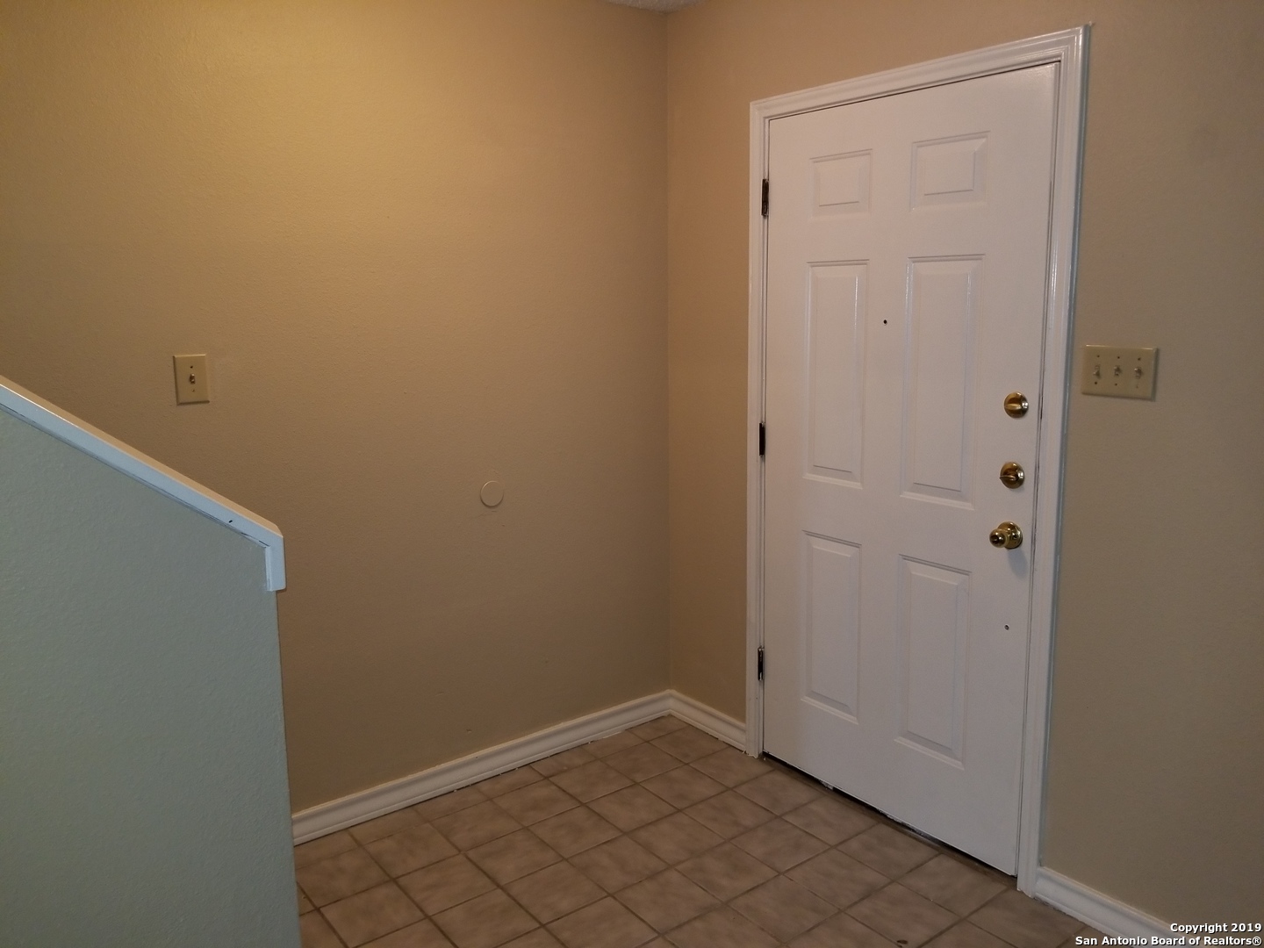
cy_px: 474
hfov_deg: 67.3
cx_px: 632
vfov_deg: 53.1
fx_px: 949
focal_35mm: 26
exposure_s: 1/30
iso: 100
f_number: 1.7
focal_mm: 4.25
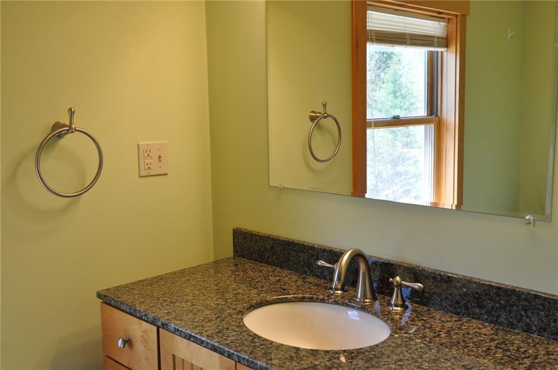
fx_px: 580
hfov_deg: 51.4
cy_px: 185
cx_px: 279
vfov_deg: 35.4
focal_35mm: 38
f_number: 4.5
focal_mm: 25
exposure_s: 1/80
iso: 400
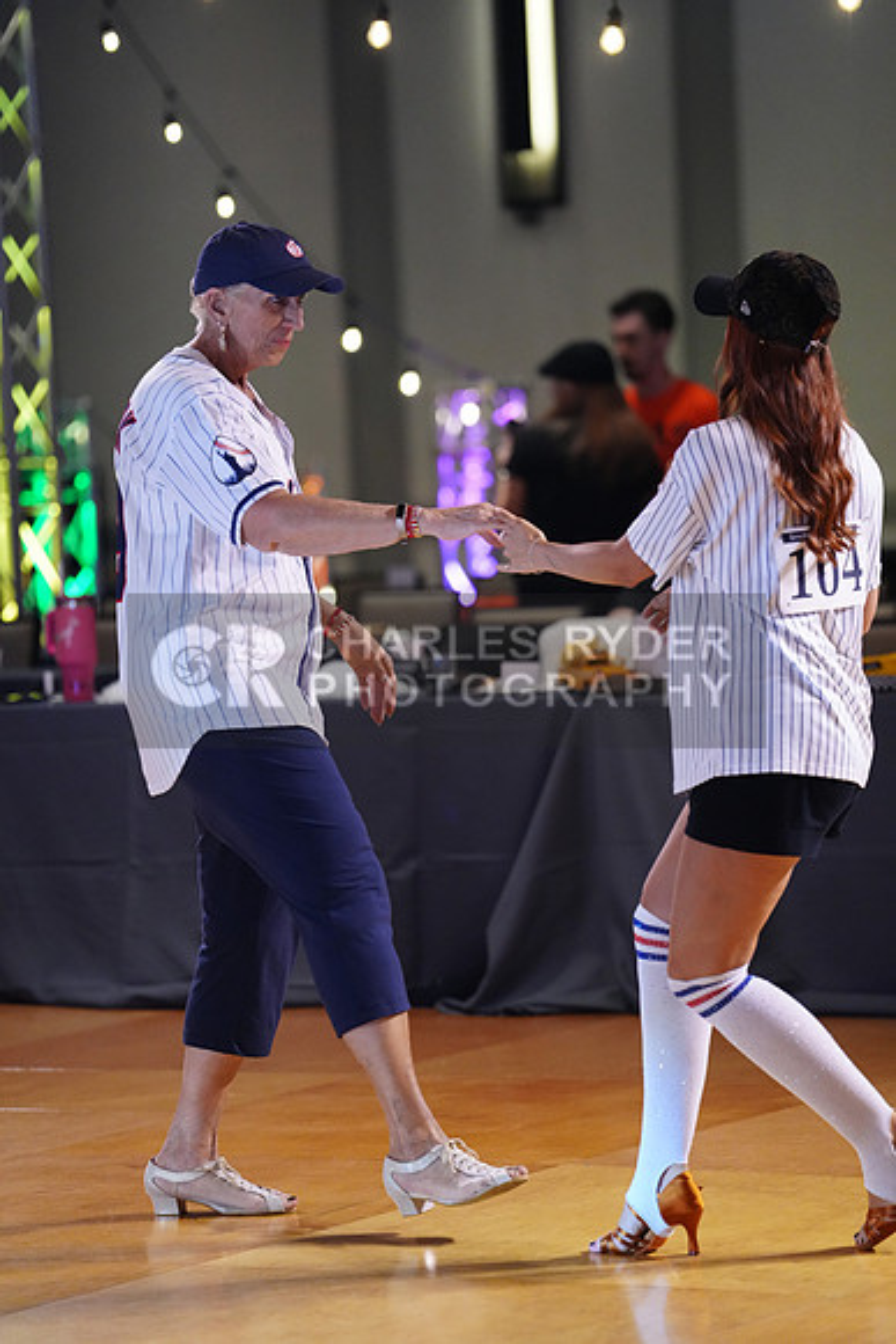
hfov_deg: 8.5
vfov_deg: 12.7
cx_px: 448
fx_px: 6044
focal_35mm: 162
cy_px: 672
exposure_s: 1/320
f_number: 2.8
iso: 4000
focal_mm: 162
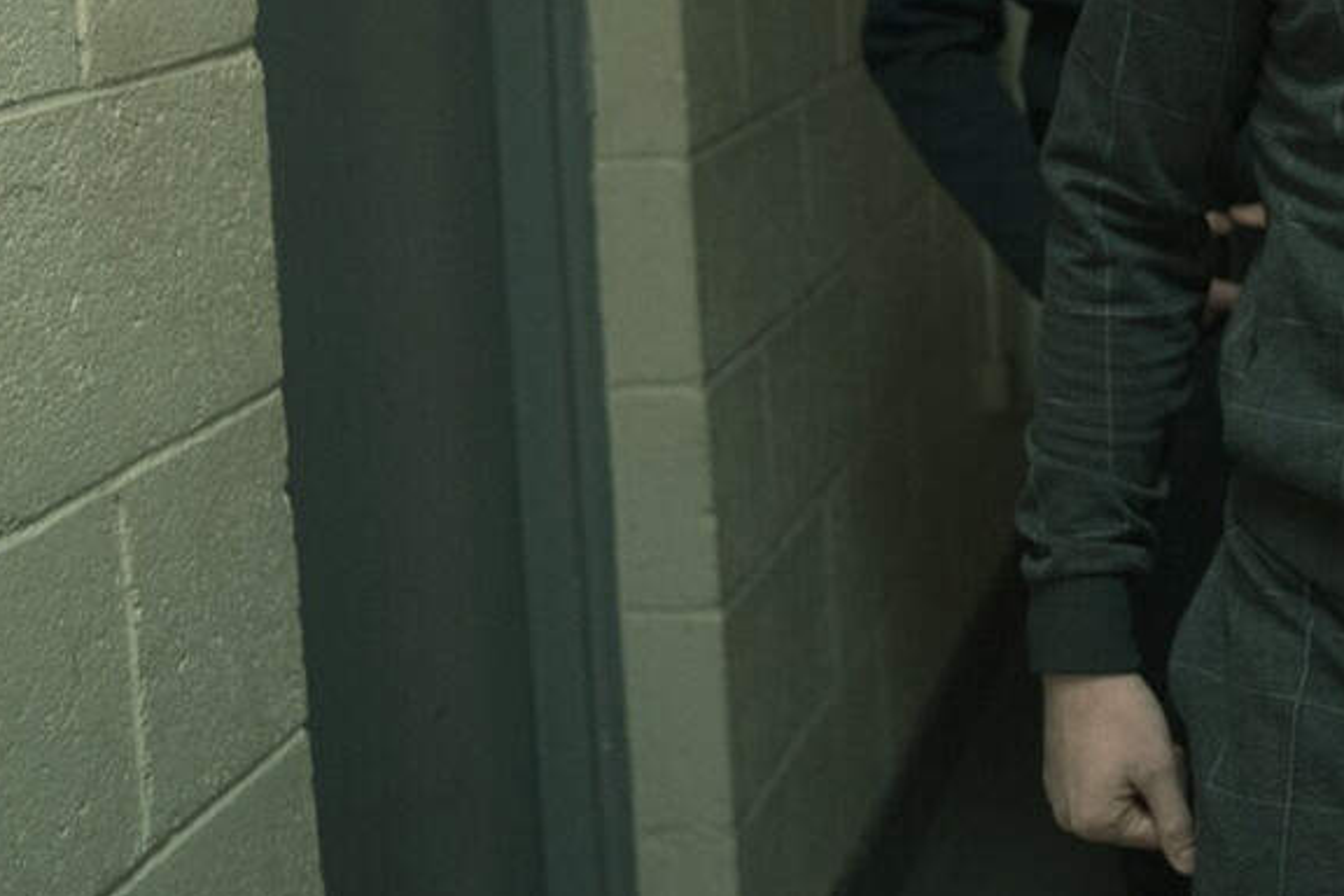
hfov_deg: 26.8
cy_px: -191
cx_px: 1426
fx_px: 2613
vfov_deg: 18.4
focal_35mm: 70
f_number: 2.8
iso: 6400
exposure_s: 1/320
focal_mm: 28
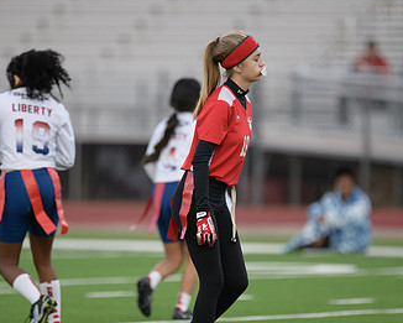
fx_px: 5977
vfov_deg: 3.1
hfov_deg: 3.9
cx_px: 190
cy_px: 186
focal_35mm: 501
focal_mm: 300
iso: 1100
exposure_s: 1/1600
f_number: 2.8
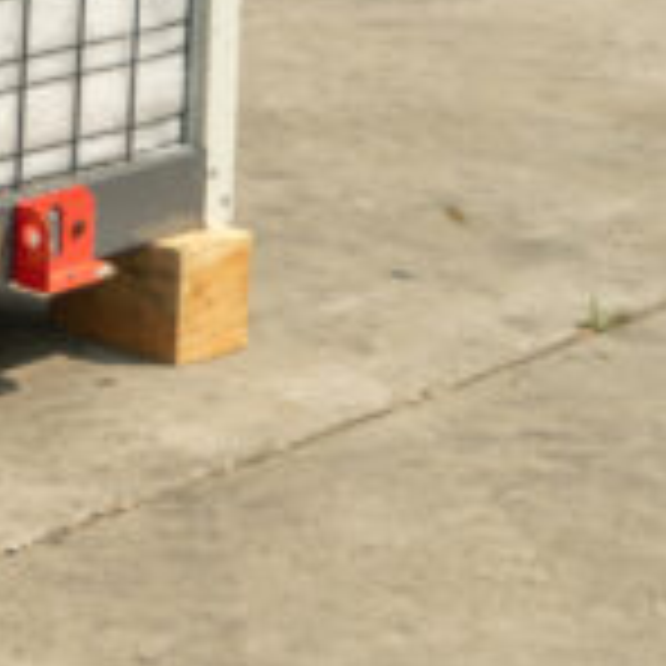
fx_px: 3831
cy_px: -439
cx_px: -796
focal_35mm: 176
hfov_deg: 9.1
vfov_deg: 9.6
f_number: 8
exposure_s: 1/100
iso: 100
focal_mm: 30
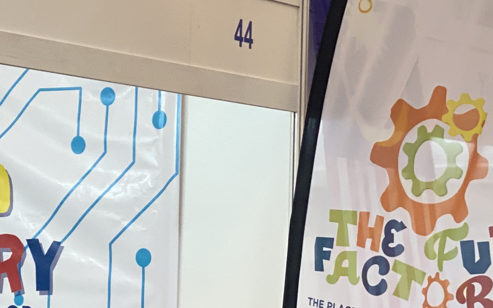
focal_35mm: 159
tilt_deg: +4.6
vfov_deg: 8.3
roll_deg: -1.3
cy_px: 154
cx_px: 6
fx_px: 2136
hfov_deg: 13.0
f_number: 2
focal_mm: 6
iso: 160
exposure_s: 1/100
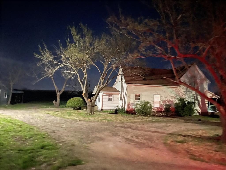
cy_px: 85
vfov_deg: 53.1
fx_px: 170
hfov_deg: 67.3
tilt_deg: +3.7
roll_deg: -2.2
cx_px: 113
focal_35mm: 26
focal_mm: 4.2
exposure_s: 1/2
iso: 800
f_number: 1.6
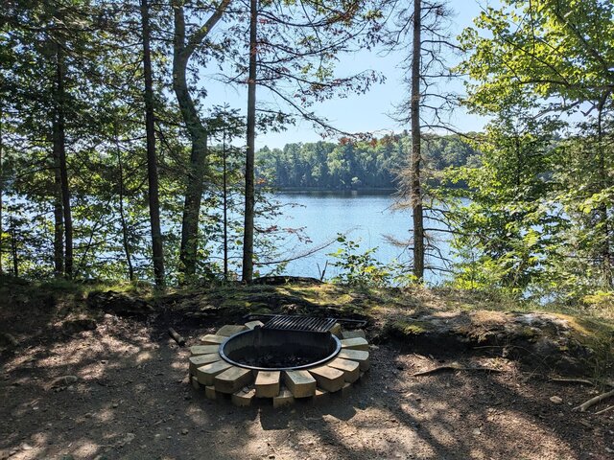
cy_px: 230
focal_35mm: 27
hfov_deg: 65.3
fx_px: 479
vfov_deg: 51.4
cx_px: 307
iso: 73
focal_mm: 4.38
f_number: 1.73
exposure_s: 1/7812
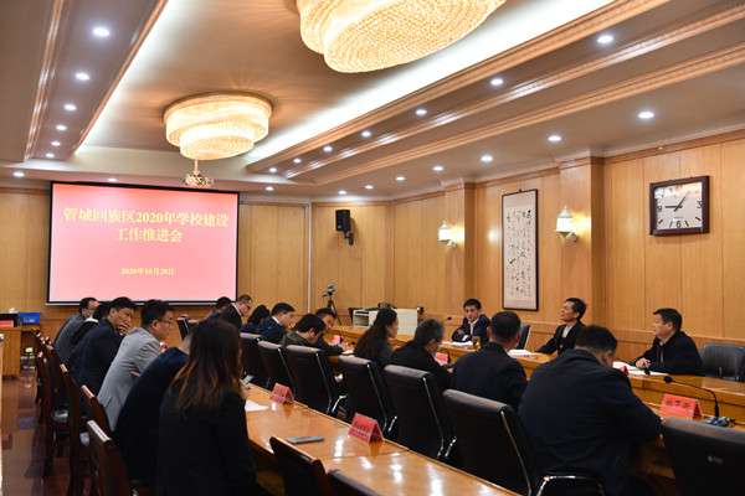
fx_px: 828
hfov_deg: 48.5
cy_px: 248
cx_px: 372
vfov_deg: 33.4
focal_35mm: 40
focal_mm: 40
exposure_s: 1/40
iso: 500
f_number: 5
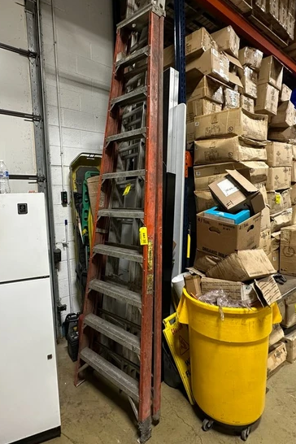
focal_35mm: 20
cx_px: 143
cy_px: 218
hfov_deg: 61.9
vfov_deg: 84.0
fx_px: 247
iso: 200
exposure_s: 1/60
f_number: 2.2
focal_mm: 2.22
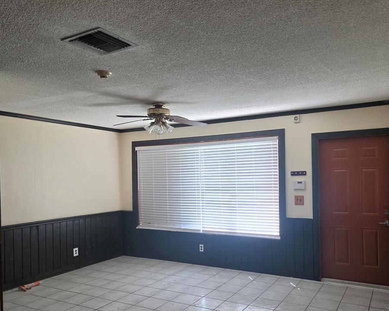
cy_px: 175
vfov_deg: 48.4
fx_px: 345
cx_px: 194
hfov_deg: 58.8
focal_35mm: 30
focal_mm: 5.4
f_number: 1.8
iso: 125
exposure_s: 1/120
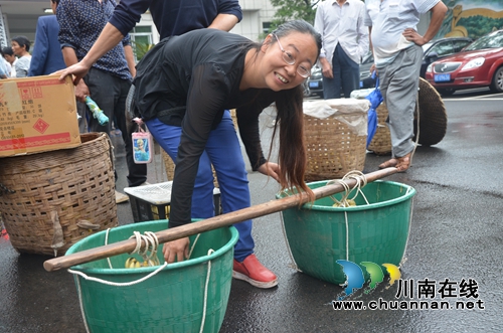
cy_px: 166
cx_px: 252
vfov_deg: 34.1
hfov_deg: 49.6
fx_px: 544
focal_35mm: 39
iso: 400
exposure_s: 1/100
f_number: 5
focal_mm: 26
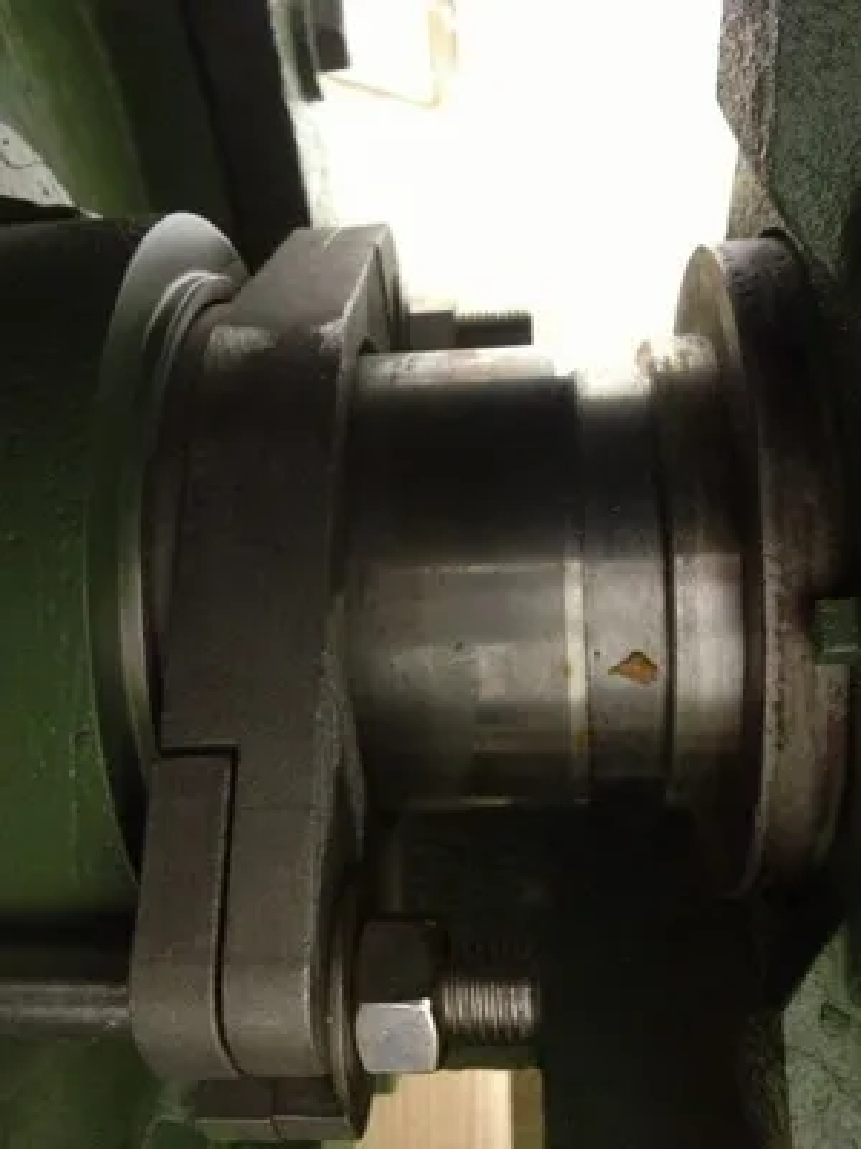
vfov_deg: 52.6
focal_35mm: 35
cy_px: 574
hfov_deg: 40.7
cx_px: 430
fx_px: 1161
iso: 640
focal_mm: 4.28
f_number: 2.4
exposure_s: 1/15
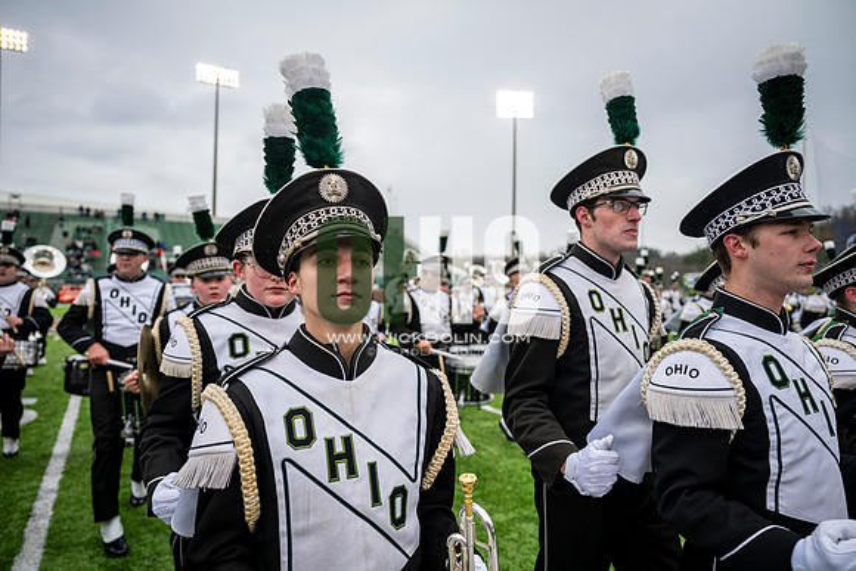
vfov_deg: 53.2
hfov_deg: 73.7
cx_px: 428
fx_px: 571
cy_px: 286
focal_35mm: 24
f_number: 2.8
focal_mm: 24
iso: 100
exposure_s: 1/500
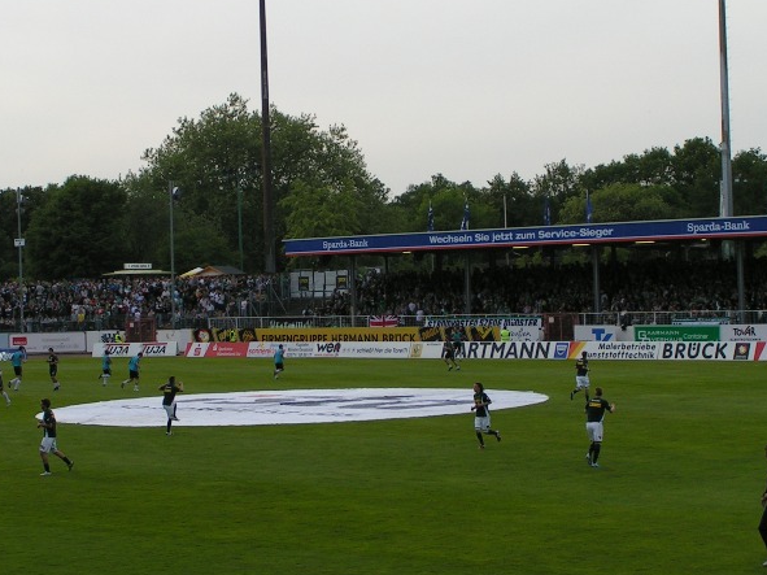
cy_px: 205
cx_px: 318
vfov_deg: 16.7
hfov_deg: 22.2
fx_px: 1949
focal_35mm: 88
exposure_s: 1/400
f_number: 5
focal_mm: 10
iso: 50
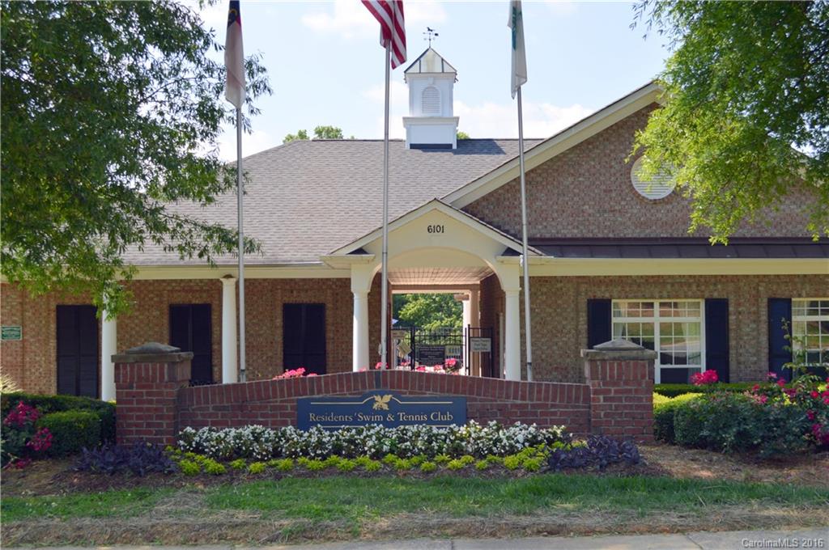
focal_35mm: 45
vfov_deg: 29.8
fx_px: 1035
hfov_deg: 43.7
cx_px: 414
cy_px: 275
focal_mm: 30
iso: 100
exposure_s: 1/200
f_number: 6.3
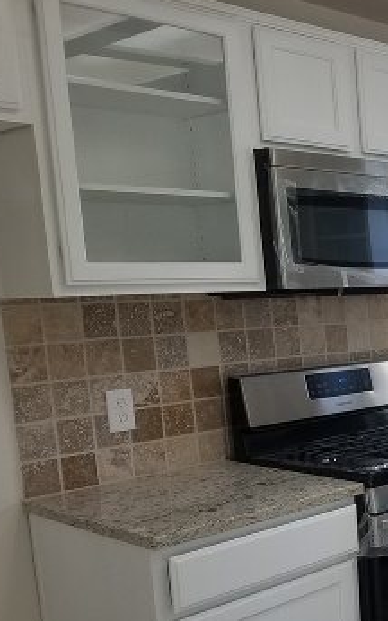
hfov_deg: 21.9
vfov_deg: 39.1
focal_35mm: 51
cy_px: 418
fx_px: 864
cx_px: 548
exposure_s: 1/121
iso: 40
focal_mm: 4.2
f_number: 1.7
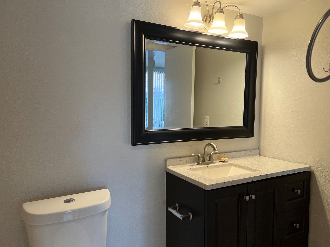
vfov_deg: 53.1
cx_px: 165
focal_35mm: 26
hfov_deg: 67.3
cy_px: 124
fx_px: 248
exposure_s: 1/120
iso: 125
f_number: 1.5
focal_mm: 5.7
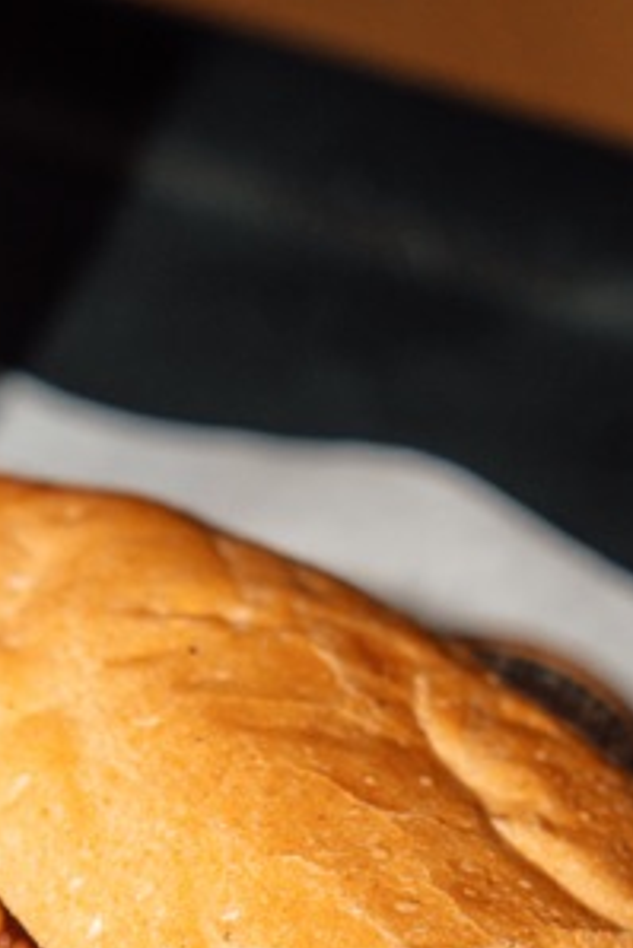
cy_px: 1702
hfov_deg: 4.9
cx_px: 64
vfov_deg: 7.1
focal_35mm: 282
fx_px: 7429
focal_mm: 70
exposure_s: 1/80
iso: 125
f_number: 5.6
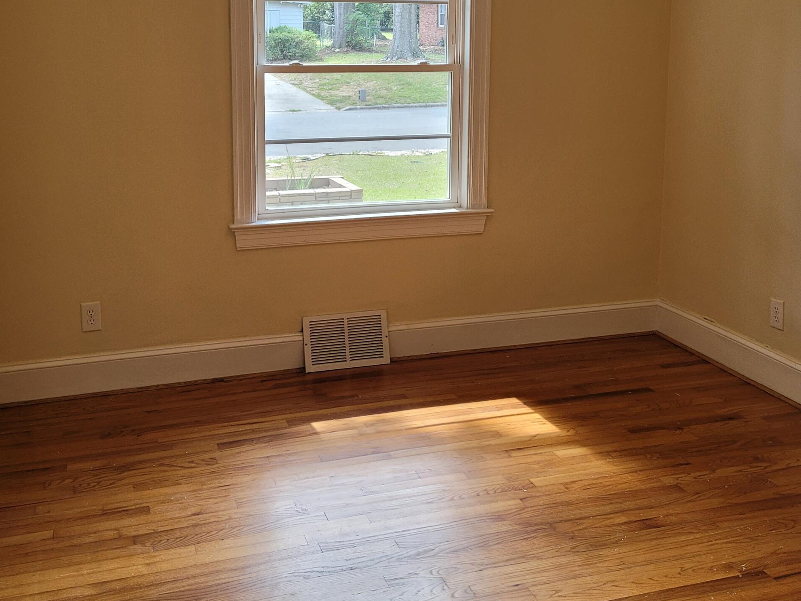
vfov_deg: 34.6
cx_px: 374
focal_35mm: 41
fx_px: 949
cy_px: 176
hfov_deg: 45.7
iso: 160
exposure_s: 1/120
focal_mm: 5.4
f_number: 1.8
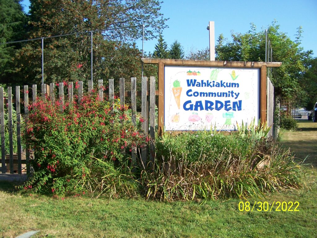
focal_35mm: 38
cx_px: 158
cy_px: 119
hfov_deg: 49.0
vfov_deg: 37.7
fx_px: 348
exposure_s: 1/640
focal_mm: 6.3
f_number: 2.8
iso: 80
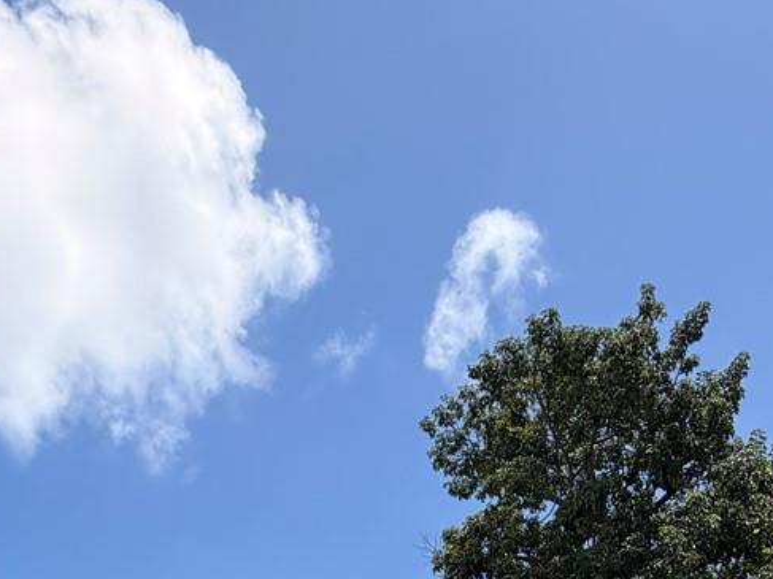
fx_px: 1027
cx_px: 438
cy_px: 923
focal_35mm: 46
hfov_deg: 41.2
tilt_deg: +6.9
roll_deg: +0.7
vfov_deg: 23.4
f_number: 2.2
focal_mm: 2.22
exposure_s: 1/914
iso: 20
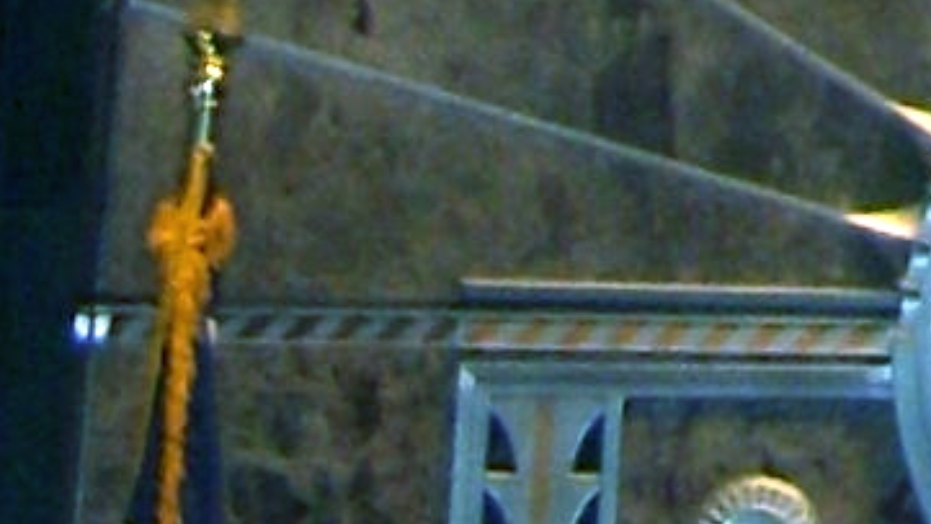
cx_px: 2783
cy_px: -3477
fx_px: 9232
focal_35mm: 374
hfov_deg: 5.4
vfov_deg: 2.8
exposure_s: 1/30
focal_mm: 6.3
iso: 100
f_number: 2.8
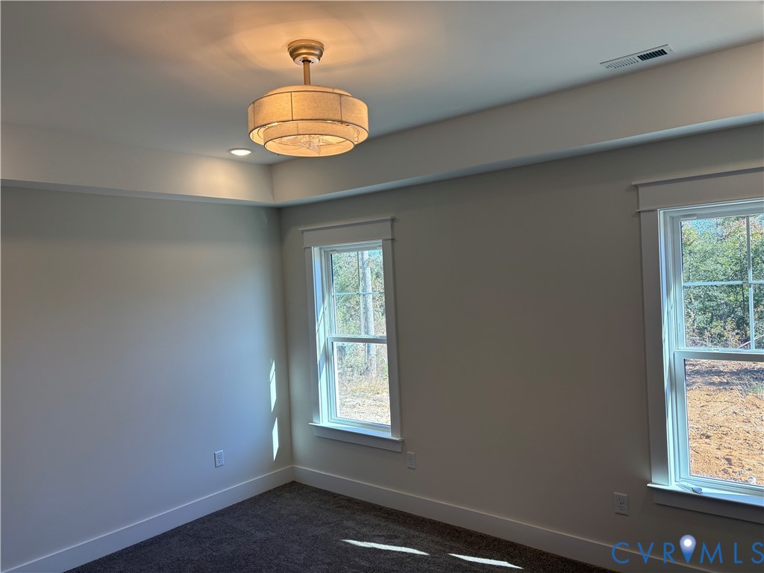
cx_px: 382
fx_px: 574
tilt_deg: -0.8
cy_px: 286
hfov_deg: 67.3
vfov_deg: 53.1
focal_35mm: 26
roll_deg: +3.3
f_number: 1.6
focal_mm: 5.96
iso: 64
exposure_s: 1/399
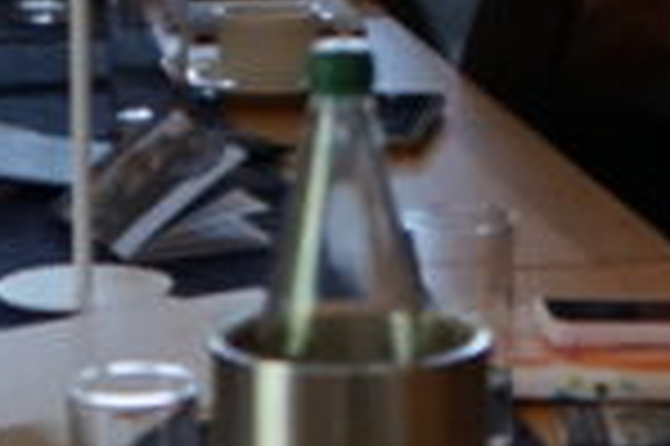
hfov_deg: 9.0
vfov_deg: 5.9
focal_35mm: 227
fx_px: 4220
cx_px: 692
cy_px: -529
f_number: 4
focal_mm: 33
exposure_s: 1/320
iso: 1600
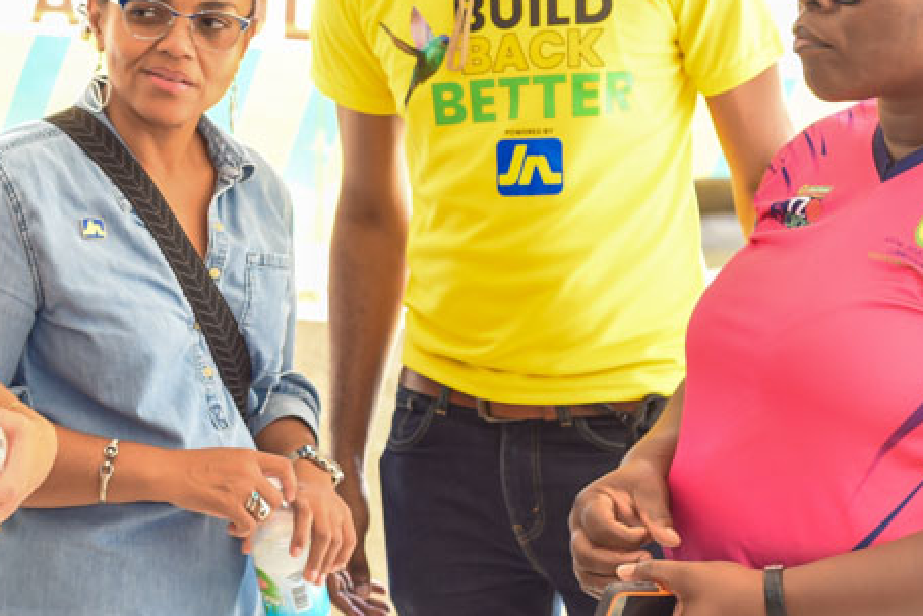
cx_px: 63
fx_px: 3052
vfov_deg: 11.5
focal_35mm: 119
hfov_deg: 16.9
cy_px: 298
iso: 500
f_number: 2.8
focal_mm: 50
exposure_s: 1/125
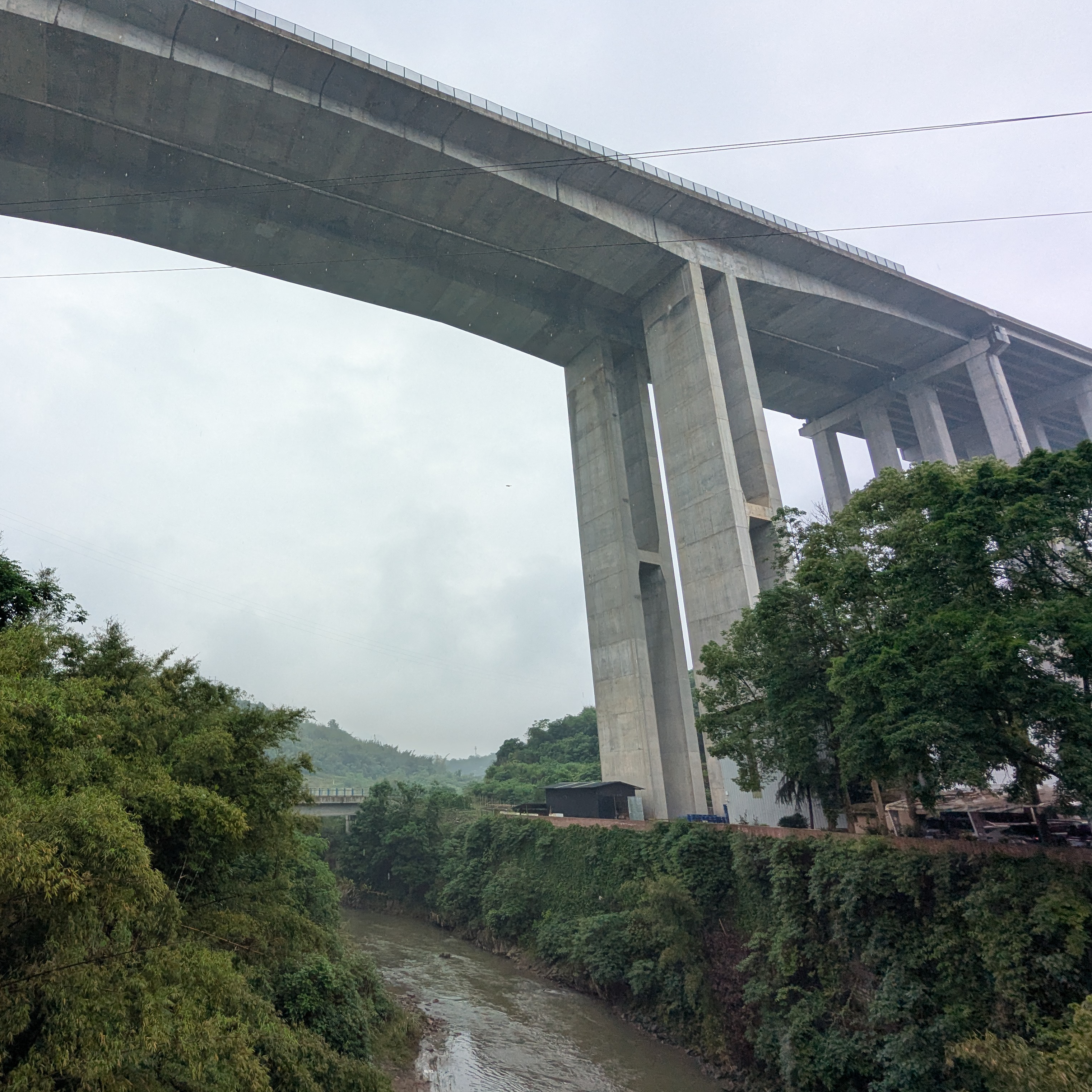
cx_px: 363
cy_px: 546
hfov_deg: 75.2
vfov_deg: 77.7
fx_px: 678
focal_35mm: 19
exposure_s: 1/1058
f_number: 2.2
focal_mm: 2.35
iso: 84
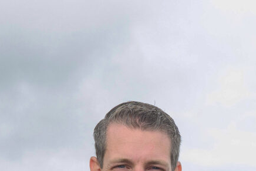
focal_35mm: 223
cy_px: 408
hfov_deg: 9.2
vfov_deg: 5.9
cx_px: 245
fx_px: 1586
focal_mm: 38
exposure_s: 1/160
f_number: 8
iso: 400
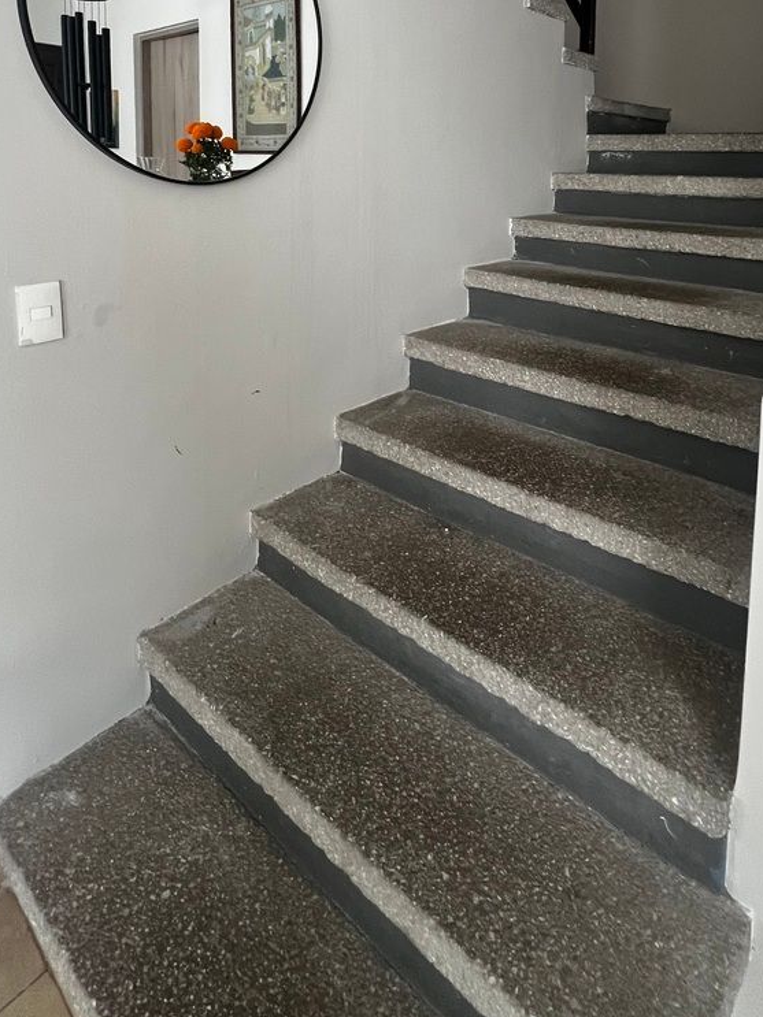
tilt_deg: -5.6
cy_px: 229
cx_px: 401
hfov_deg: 63.4
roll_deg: -0.5
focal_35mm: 21
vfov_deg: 72.3
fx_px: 617
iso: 250
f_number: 1.8
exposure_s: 1/61
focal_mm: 1.57
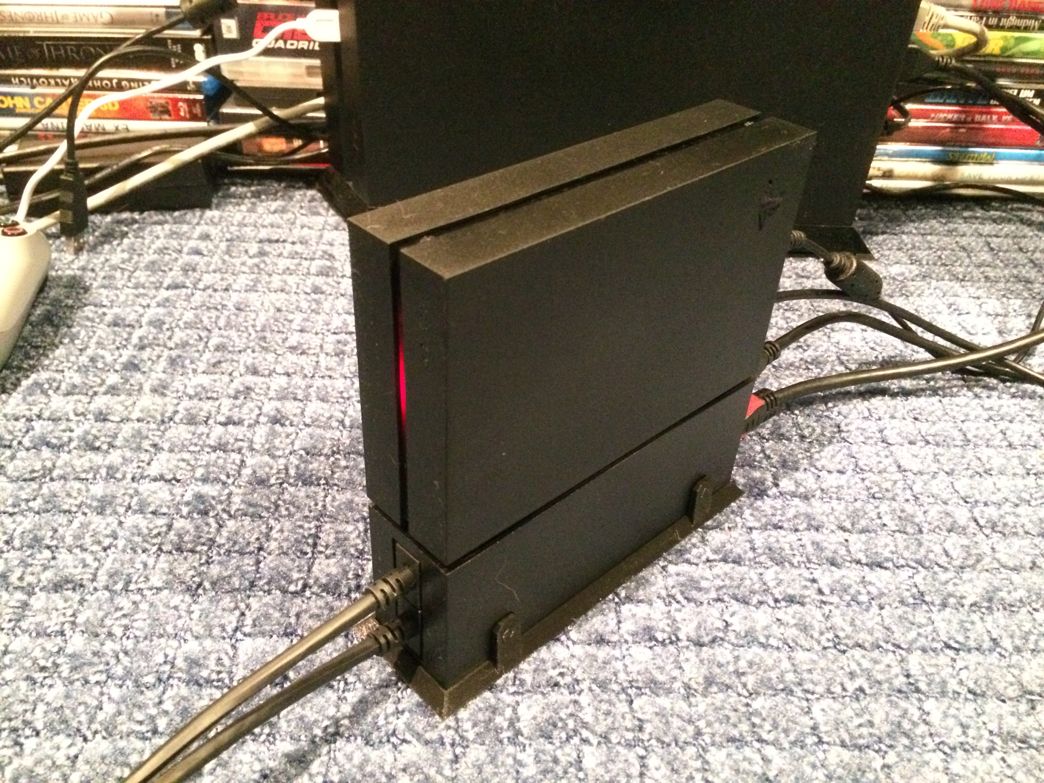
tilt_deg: -33.1
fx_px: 875
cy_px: 392
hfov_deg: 61.7
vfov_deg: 48.2
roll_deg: -1.9
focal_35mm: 29
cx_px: 522
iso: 1000
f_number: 2.2
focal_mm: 4.15
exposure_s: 1/17
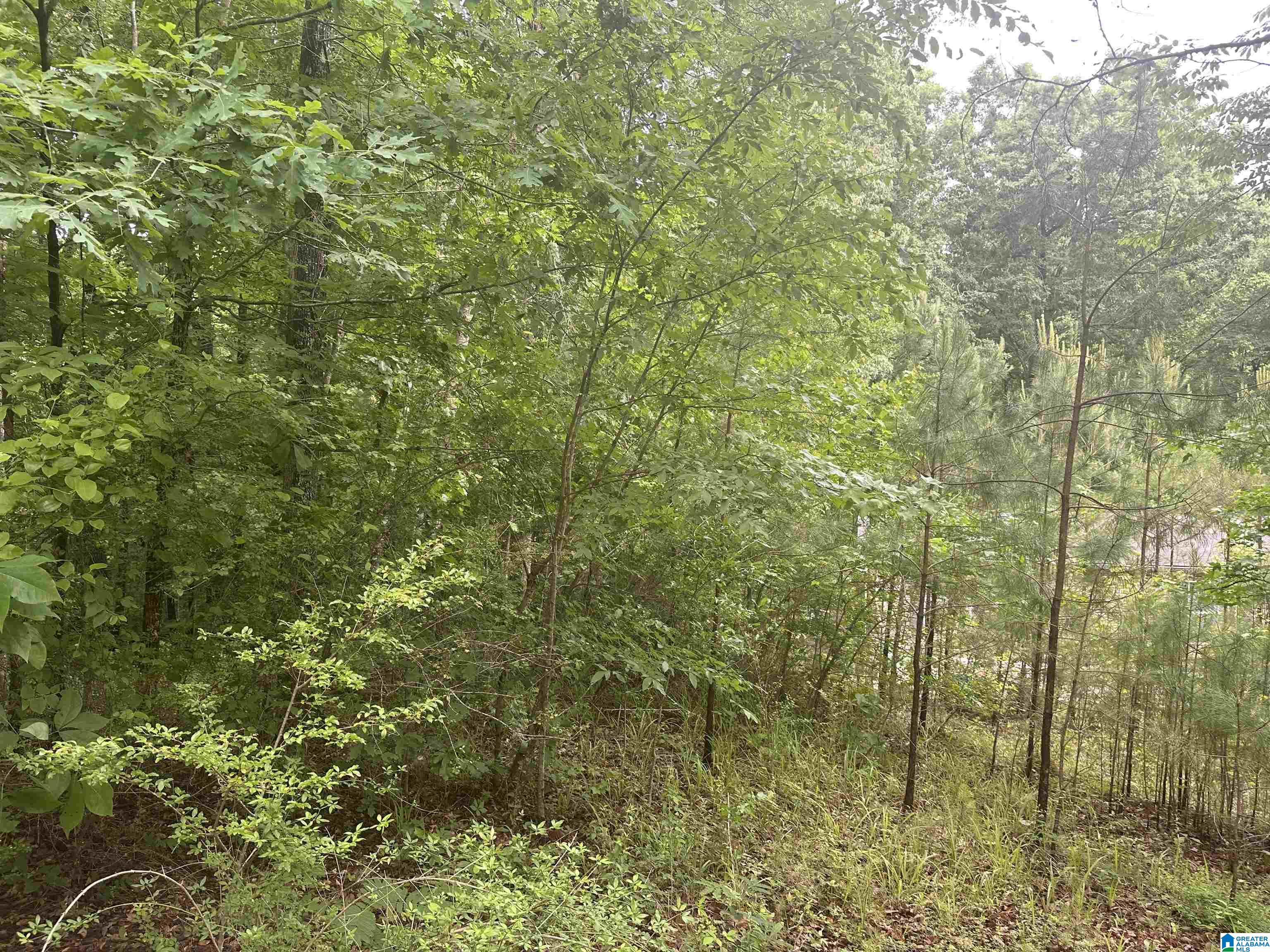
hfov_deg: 71.6
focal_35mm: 24
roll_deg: -1.2
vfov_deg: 56.8
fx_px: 881
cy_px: 476
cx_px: 635
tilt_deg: -1.6
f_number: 1.78
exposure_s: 1/169
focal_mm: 6.86
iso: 64
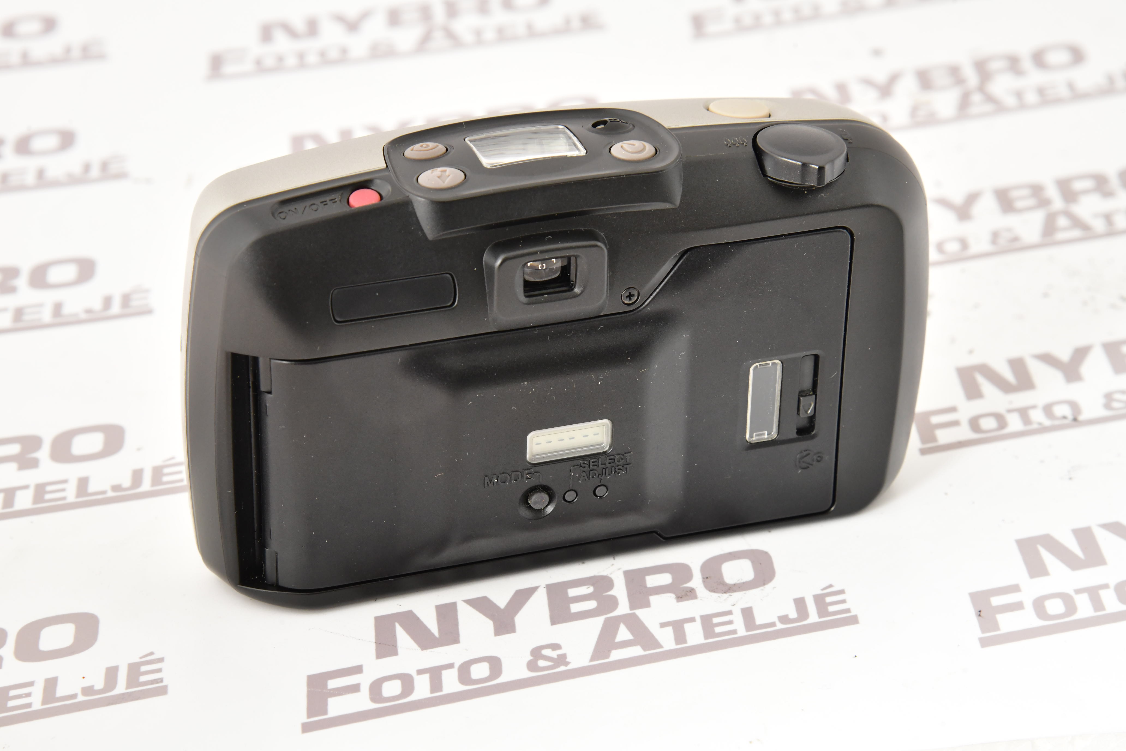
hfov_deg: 17.1
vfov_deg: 11.4
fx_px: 3753
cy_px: 376
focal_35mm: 120
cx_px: 563
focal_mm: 120
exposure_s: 1/125
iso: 1600
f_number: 13
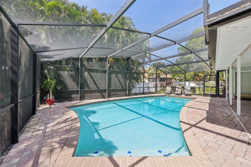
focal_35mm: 14
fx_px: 98
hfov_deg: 104.3
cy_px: 84
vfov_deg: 81.2
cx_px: 126
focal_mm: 14
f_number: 8
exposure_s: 1/320
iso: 400
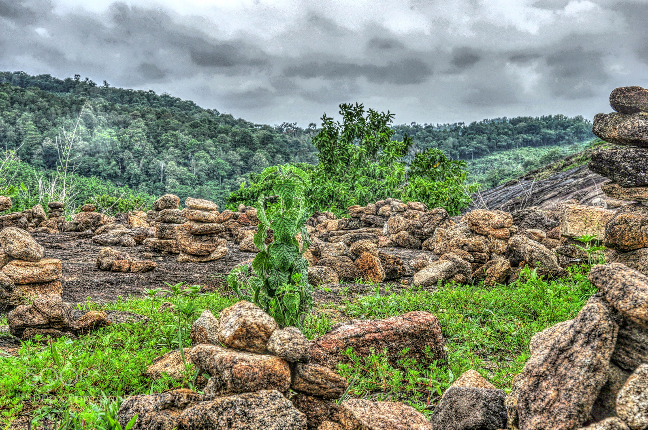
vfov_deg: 18.9
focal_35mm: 72
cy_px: 215
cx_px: 324
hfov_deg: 28.1
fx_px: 1295
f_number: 22
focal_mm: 48
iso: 320
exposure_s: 1/100
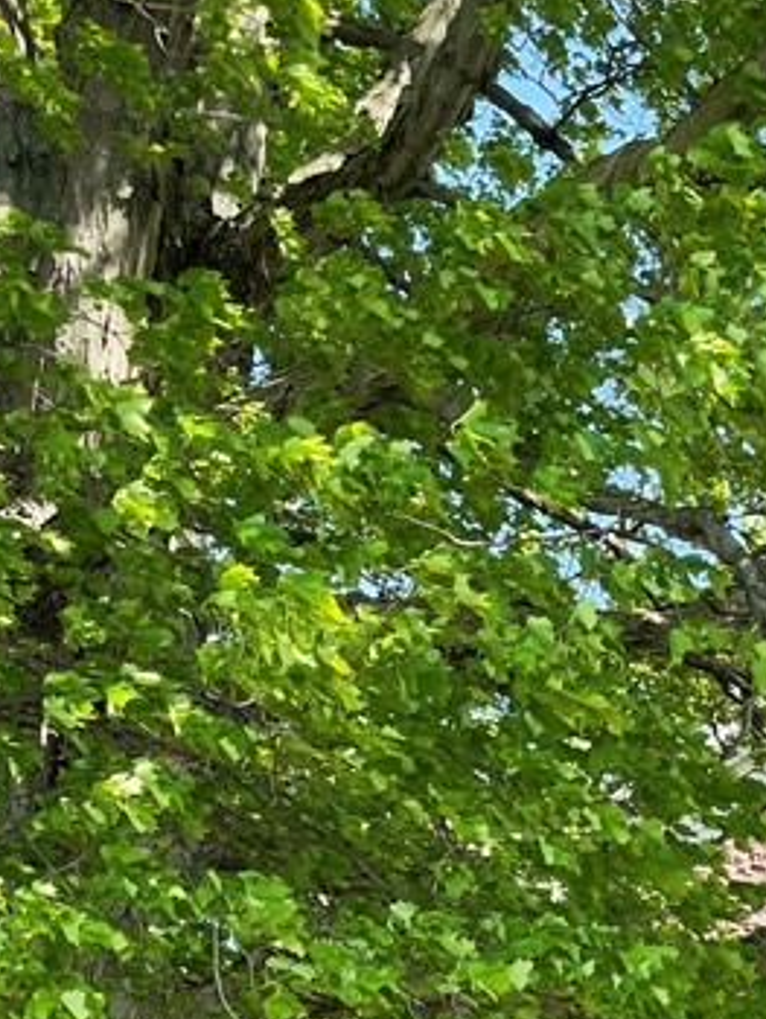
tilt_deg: +9.4
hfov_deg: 17.8
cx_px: 1081
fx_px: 2240
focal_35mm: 76
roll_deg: -1.5
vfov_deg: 24.4
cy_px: 1039
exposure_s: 1/686
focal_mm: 4.2
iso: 32
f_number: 1.6
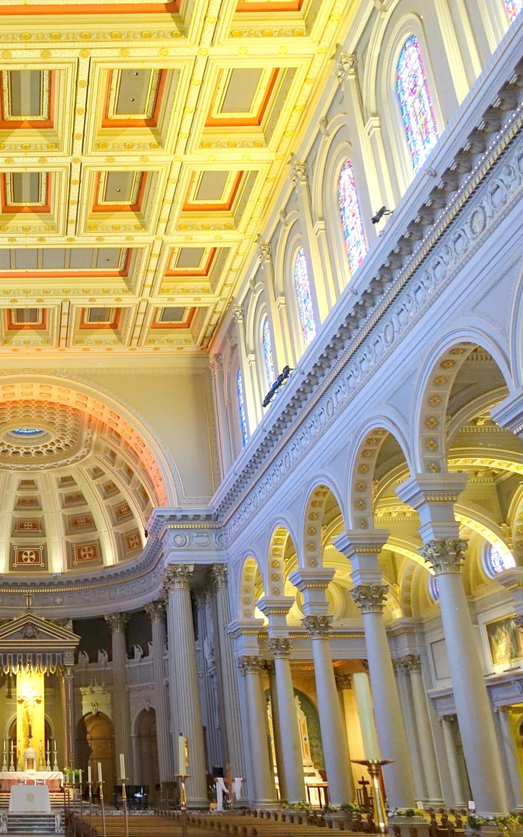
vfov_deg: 52.7
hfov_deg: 32.0
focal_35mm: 37
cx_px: 12
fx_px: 844
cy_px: 418
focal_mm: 8.8
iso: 640
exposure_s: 1/30
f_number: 1.8
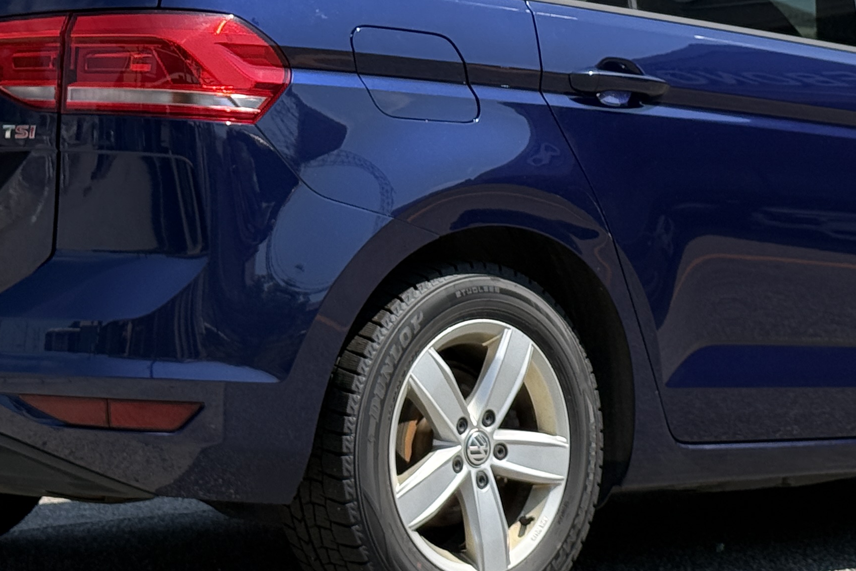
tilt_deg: +2.0
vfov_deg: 11.7
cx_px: 513
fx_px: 2782
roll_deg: -1.5
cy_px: 145
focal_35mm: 117
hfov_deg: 17.5
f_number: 1.78
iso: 100
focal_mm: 6.76
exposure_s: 1/4098
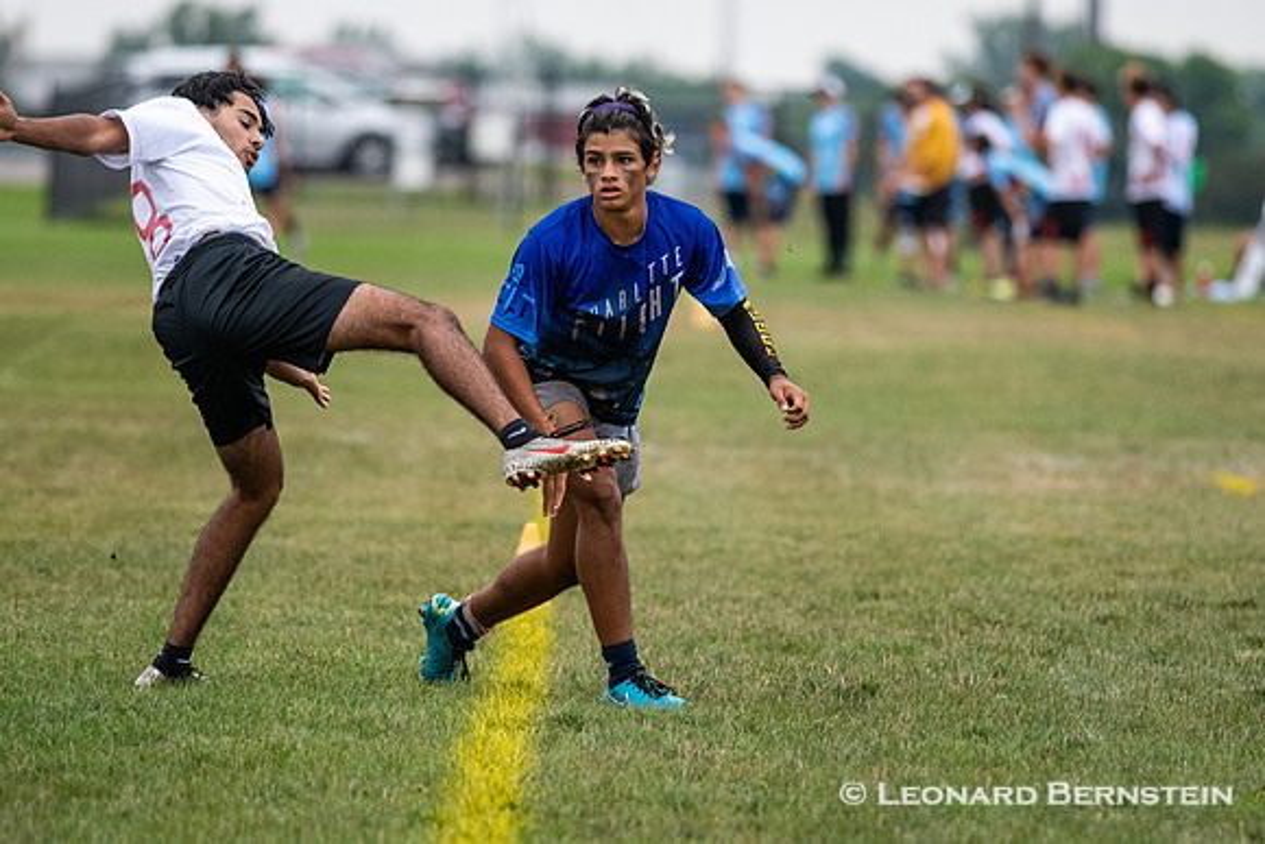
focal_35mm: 450
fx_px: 15815
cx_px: 632
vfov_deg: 3.1
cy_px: 422
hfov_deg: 4.6
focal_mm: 300
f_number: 4.5
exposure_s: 1/2000
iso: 1600
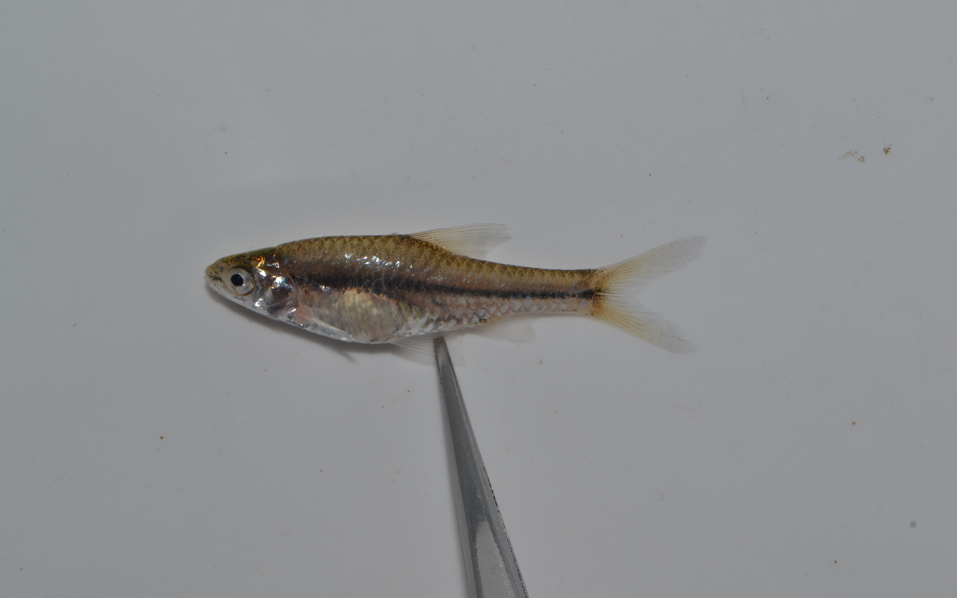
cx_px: 478
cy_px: 311
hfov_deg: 24.5
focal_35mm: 85
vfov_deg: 15.5
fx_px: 2204
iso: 100
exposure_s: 1/100
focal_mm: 55
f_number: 20
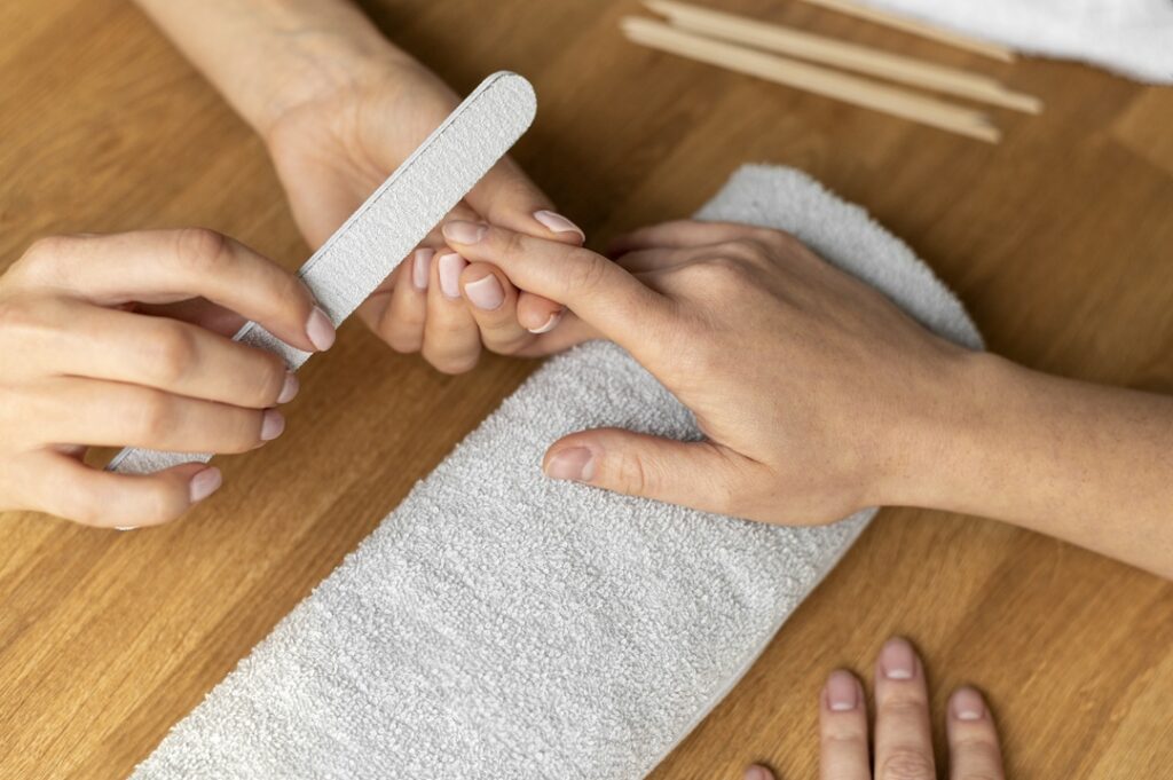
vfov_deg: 26.9
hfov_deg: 39.6
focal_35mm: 50
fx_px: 1628
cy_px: 390
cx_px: 586
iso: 800
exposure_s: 1/125
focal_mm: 50
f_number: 3.5
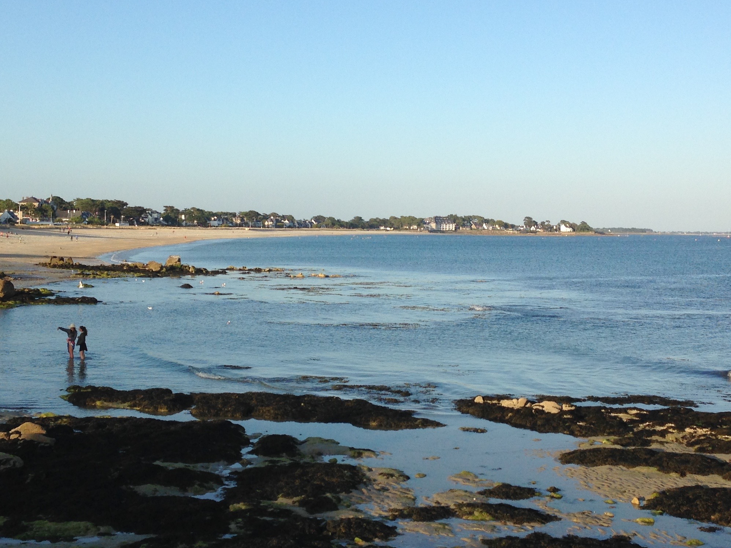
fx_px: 1140
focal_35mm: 54
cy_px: 238
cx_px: 363
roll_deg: -1.1
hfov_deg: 35.5
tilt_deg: -0.1
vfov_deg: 27.0
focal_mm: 4.12
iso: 50
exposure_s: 1/985
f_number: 2.4
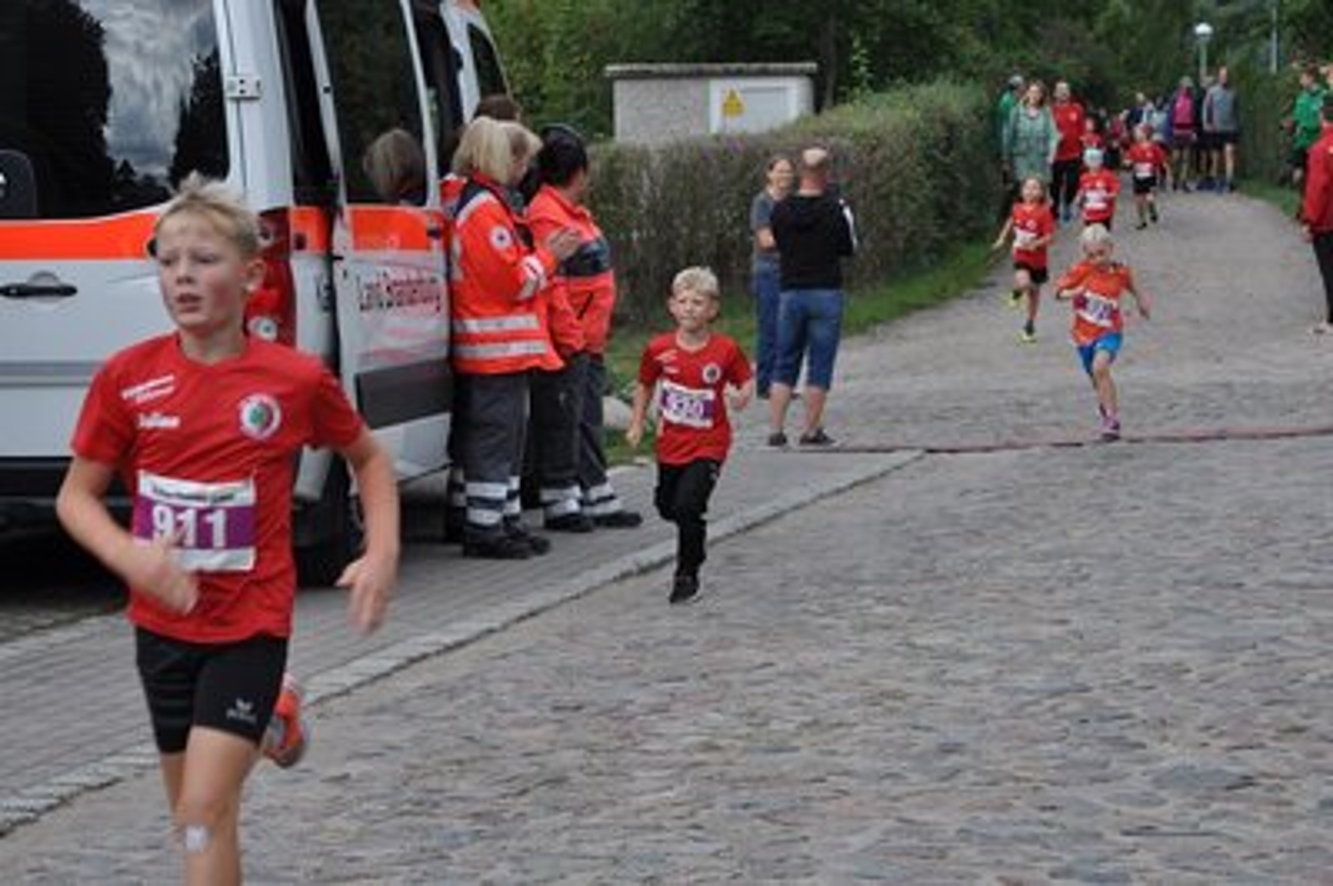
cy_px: 443
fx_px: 4329
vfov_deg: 11.7
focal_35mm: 117
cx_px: 666
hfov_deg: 17.5
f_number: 7.1
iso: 200
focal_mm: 78
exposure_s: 1/200
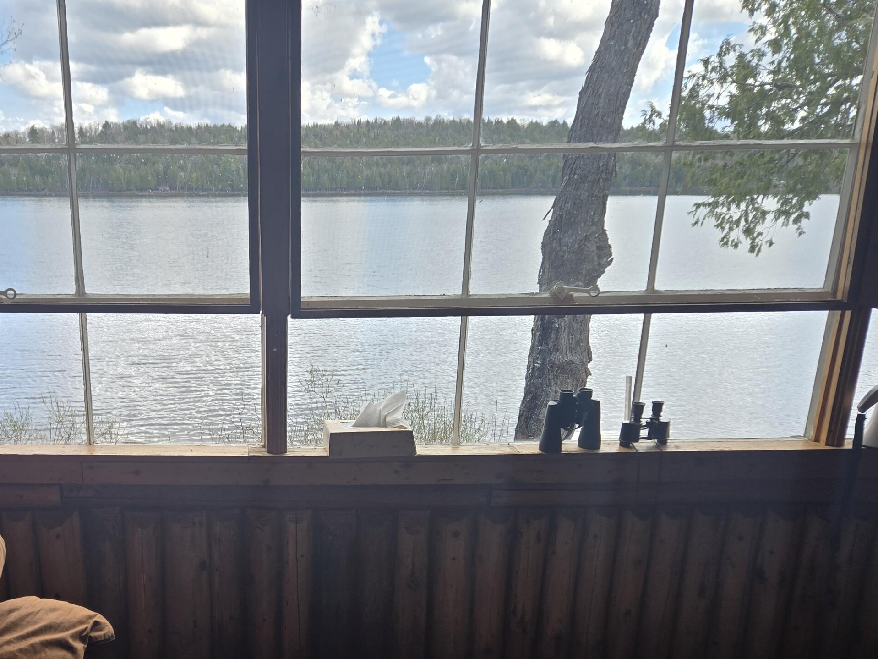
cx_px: 271
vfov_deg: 38.7
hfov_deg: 50.1
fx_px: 913
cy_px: 487
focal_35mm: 36
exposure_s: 1/396
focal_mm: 5.4
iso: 25
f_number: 1.8
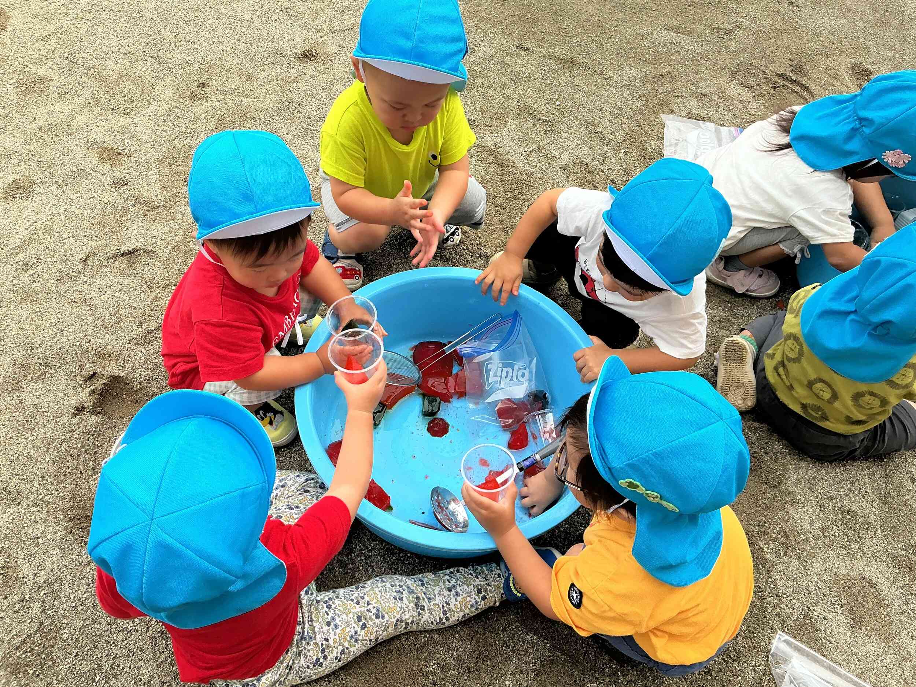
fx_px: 767
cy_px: 344
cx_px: 458
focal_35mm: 29
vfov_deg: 48.2
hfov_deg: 61.7
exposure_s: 1/650
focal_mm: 3
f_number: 1.8
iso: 25
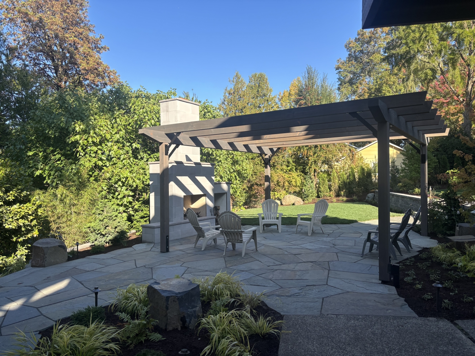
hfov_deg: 67.3
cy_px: 178
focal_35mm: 26
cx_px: 238
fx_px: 357
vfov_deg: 53.1
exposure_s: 1/1220
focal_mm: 5.96
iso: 50
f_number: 1.6
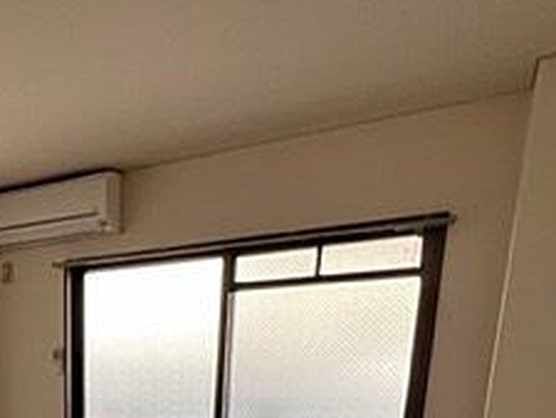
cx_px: 2
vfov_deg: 31.5
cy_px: 517
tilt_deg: -10.7
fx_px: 595
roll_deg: +1.2
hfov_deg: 43.2
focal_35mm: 37
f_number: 1.8
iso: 32
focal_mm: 1.57
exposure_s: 1/116
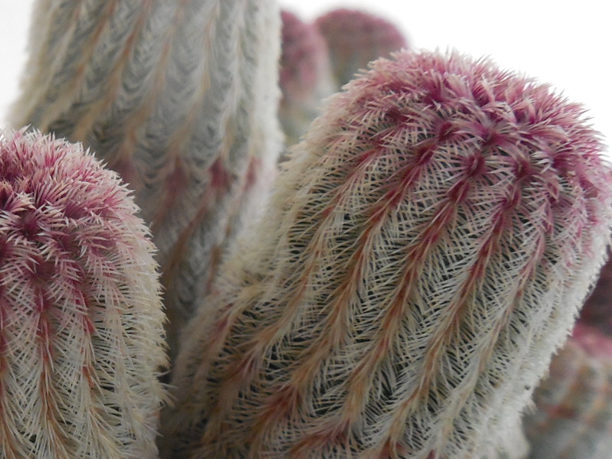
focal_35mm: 62
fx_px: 1096
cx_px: 24
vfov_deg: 23.5
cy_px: 313
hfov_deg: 29.5
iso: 400
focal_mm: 5.6
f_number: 3.6
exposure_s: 1/20
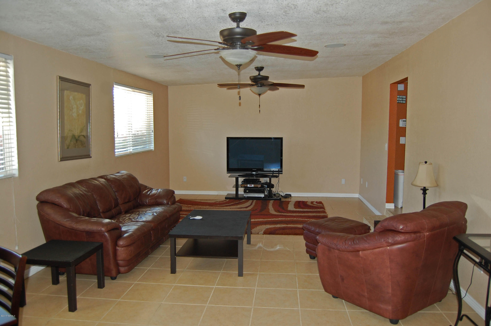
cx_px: 246
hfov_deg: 67.4
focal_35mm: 27
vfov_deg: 47.8
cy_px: 163
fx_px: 368
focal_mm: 18
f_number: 3.5
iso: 400
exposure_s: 1/60
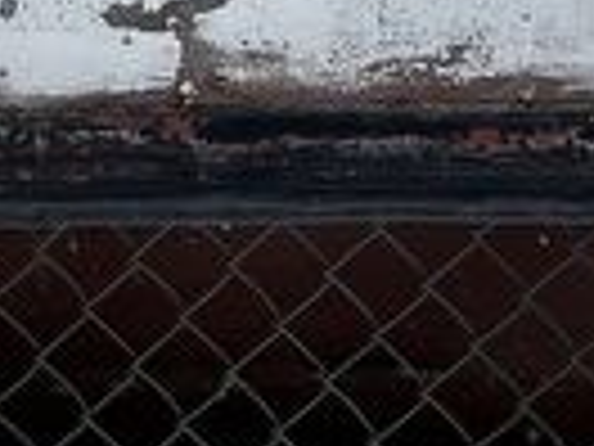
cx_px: 122
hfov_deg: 12.5
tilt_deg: -10.0
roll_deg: +0.4
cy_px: -1009
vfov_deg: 7.8
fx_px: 2694
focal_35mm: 157
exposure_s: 1/1200
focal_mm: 5.1
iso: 32
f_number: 1.6
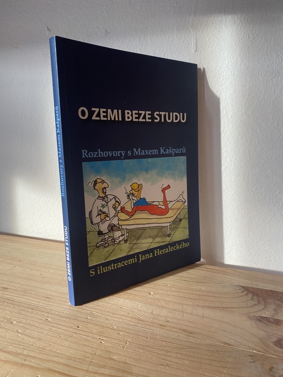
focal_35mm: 26
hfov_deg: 53.1
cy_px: 188
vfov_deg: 67.3
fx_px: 283
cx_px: 142
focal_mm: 4.25
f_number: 1.8
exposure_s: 1/64
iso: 125
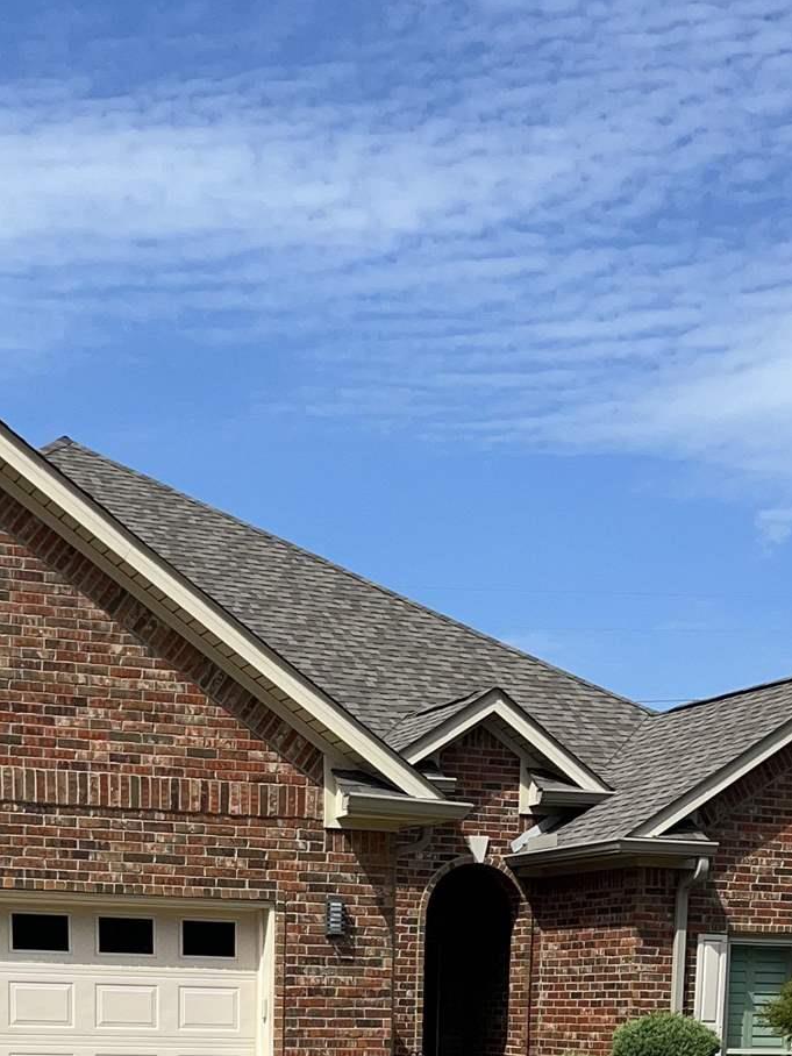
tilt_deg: -6.5
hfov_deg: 22.3
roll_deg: -0.7
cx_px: 408
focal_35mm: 66
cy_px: 1298
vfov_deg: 26.0
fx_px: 2013
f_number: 1.6
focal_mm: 5.1
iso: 32
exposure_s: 1/6494
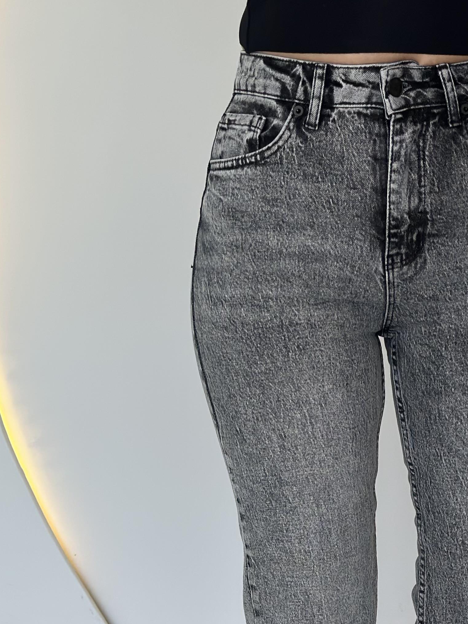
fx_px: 1712
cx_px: 371
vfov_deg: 20.1
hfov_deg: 15.5
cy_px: 615
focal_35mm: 95
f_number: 1.78
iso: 80
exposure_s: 1/326
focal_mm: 6.86
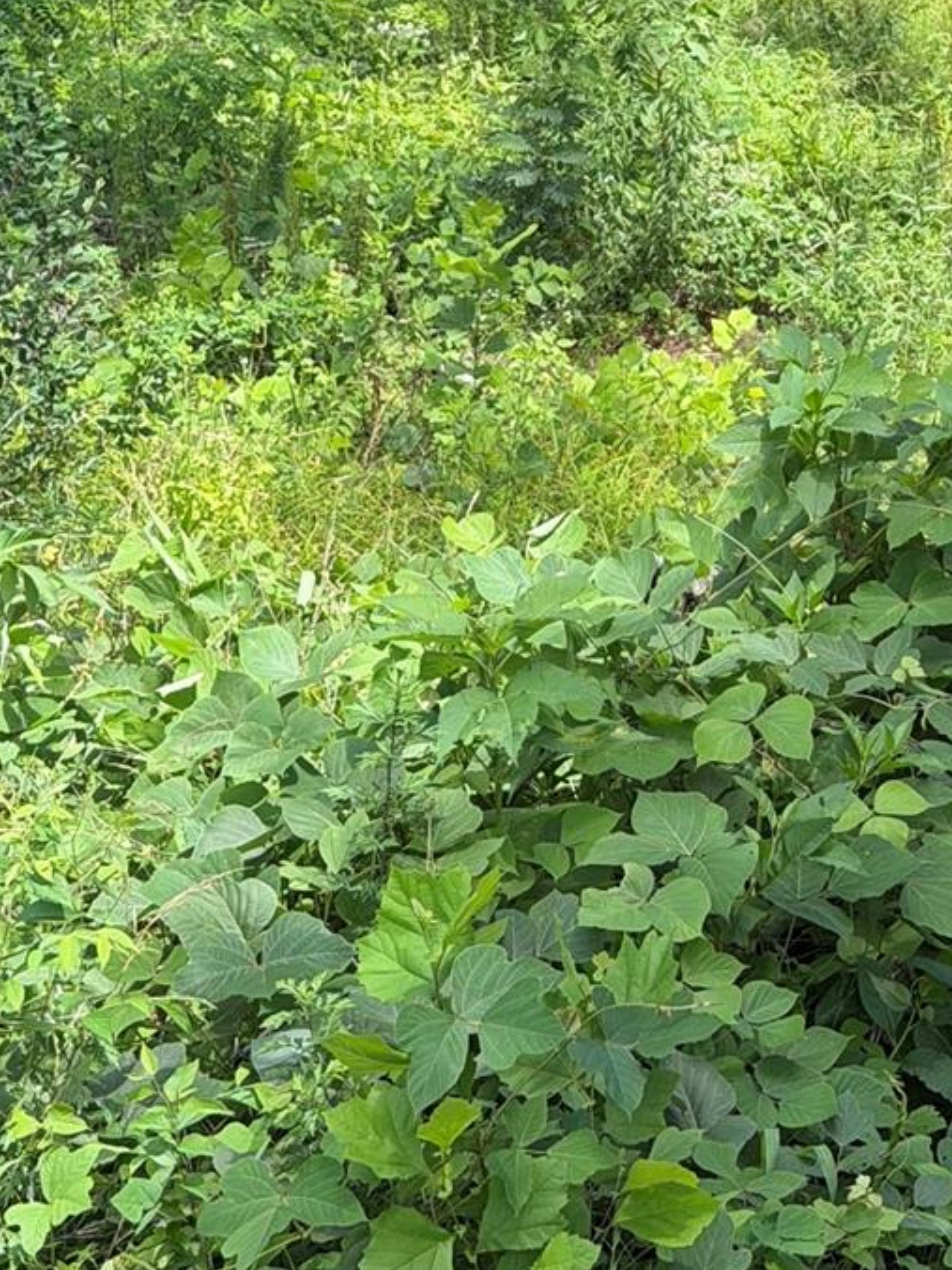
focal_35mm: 109
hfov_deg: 13.4
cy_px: -103
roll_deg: +0.6
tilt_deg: -3.4
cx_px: 952
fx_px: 3997
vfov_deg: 17.5
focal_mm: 6.76
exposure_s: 1/828
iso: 80
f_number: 1.78
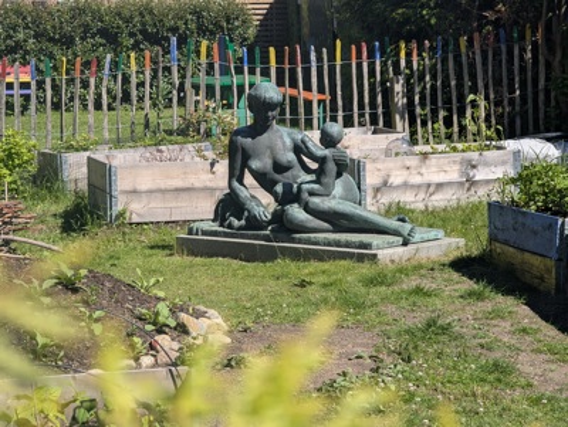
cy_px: 214
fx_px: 1807
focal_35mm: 110
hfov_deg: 17.9
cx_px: 284
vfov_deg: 13.5
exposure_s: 1/1214
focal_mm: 17.91
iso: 45
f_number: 2.8
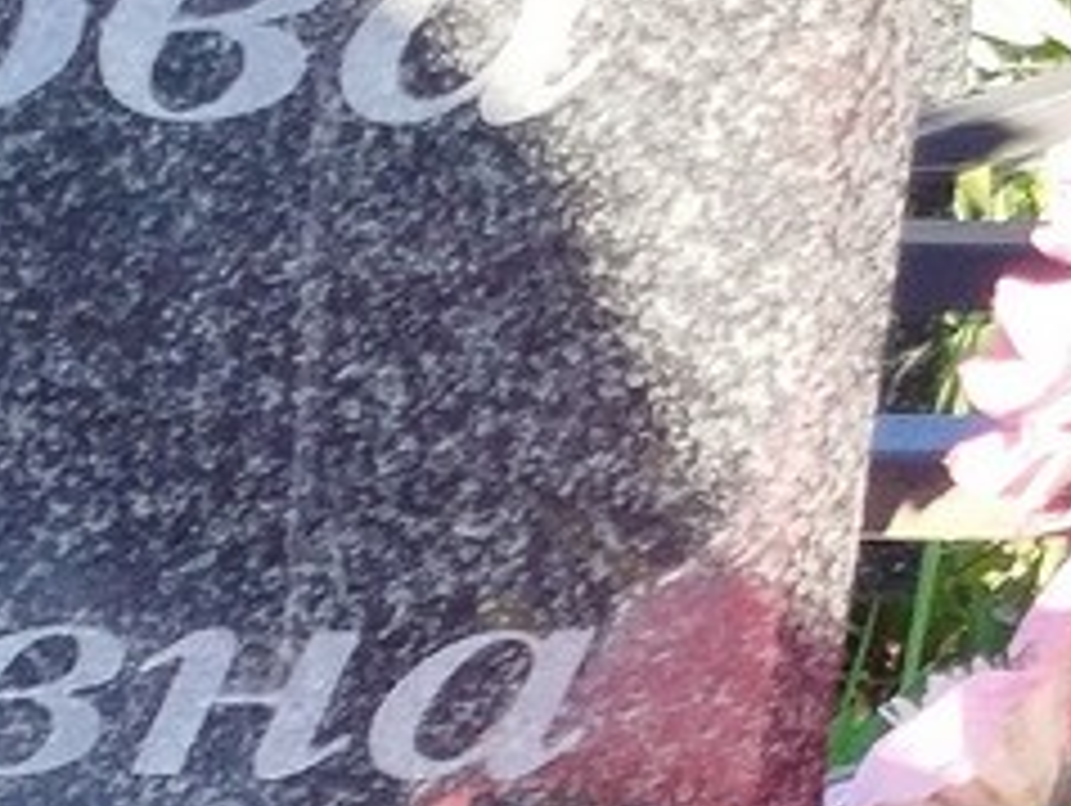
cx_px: -482
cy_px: 630
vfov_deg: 14.2
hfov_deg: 17.2
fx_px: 3221
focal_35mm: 104
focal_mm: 5.31
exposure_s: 1/100
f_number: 1.7
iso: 64
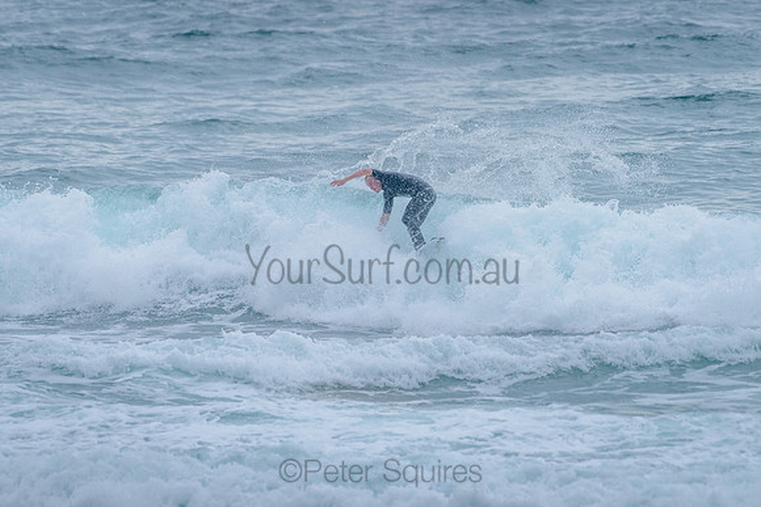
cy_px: 197
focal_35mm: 613
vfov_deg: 2.2
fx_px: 12956
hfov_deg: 3.4
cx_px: 382
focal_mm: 500
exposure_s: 1/1250
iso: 640
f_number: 5.6
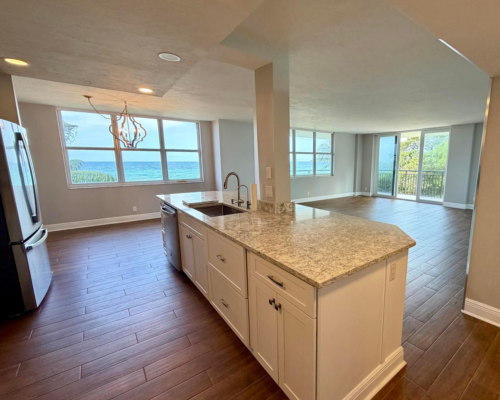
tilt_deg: -9.2
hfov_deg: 88.3
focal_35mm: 17
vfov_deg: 77.0
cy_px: 204
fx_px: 252
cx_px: 305
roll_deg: -0.4
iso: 160
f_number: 2.2
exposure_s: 1/120
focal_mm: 2.22
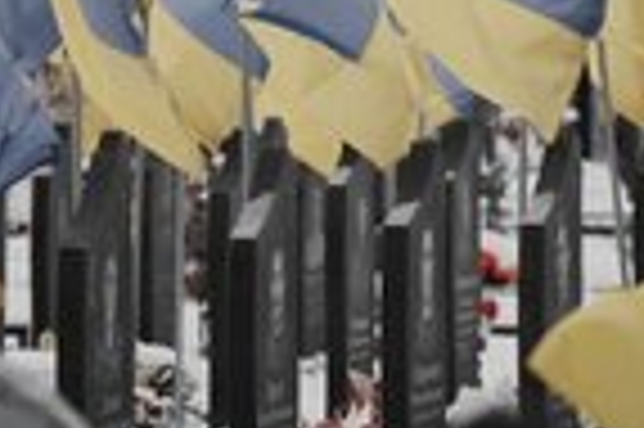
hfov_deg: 2.5
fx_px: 15009
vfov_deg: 1.6
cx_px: 365
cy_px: -137
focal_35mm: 840
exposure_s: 1/833
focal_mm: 300
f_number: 5.6
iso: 200
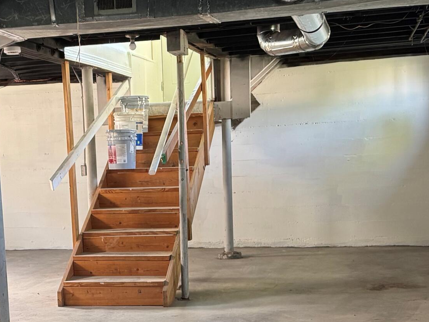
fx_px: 806
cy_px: 260
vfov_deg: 22.3
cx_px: 136
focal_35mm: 65
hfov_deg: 29.6
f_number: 1.78
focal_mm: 6.76
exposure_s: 1/60
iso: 500
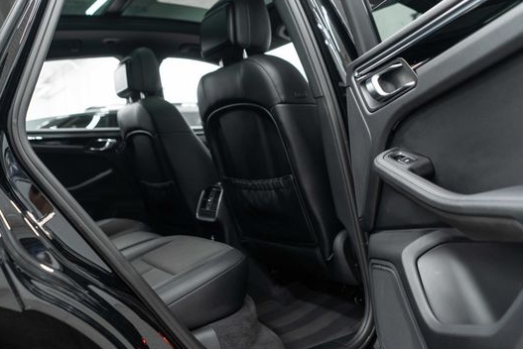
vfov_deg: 38.8
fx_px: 494
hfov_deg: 55.6
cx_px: 227
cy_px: 142
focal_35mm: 34
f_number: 3.2
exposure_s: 1/50
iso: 1250
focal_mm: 28
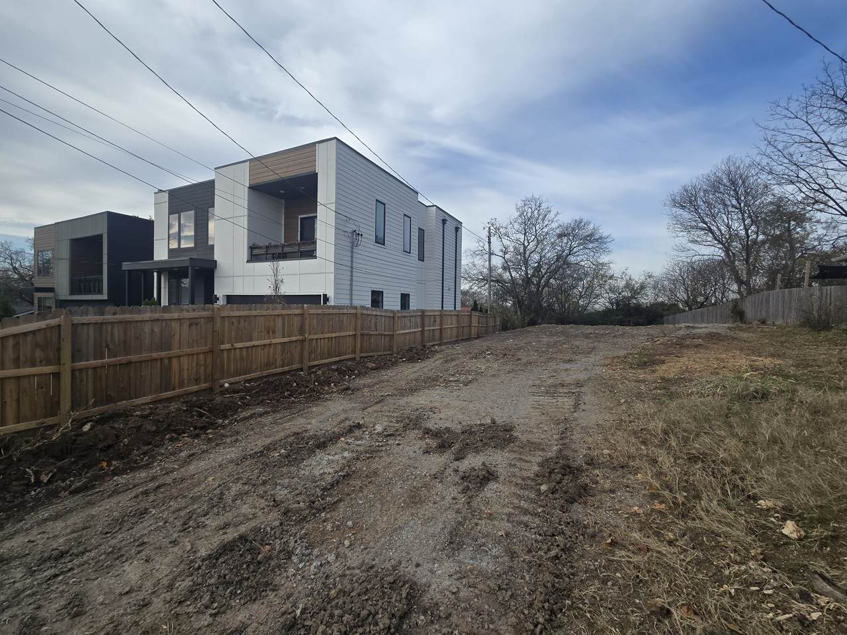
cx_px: 424
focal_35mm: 13
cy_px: 318
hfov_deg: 106.2
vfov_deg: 89.9
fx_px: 318
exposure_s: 1/1387
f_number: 2.2
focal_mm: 2.2
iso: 50
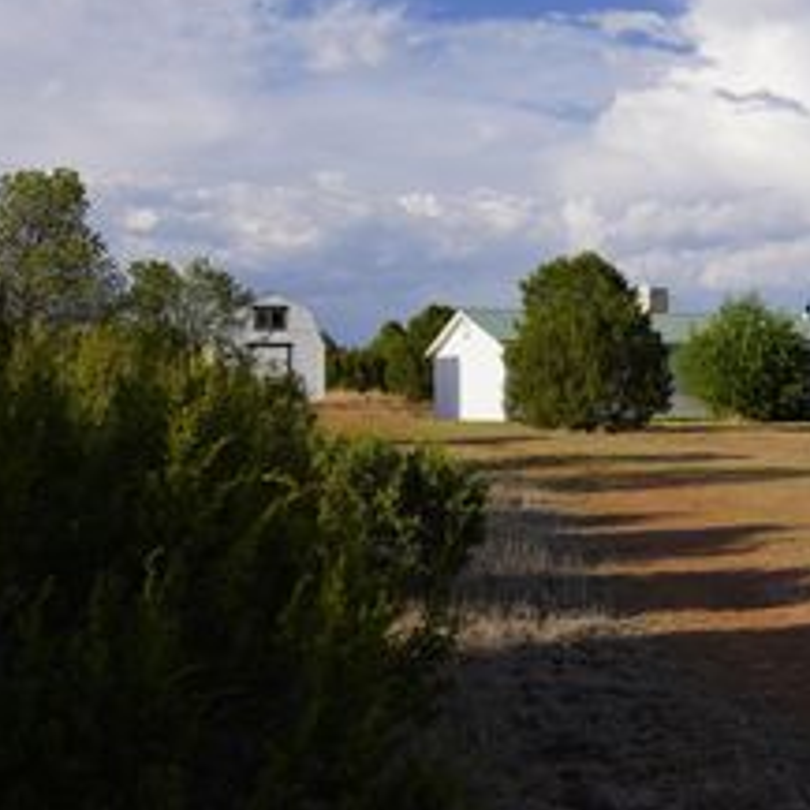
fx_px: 1350
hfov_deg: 33.0
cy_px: 300
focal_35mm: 51
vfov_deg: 33.2
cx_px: 564
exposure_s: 1/800
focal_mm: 26
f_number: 5
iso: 100
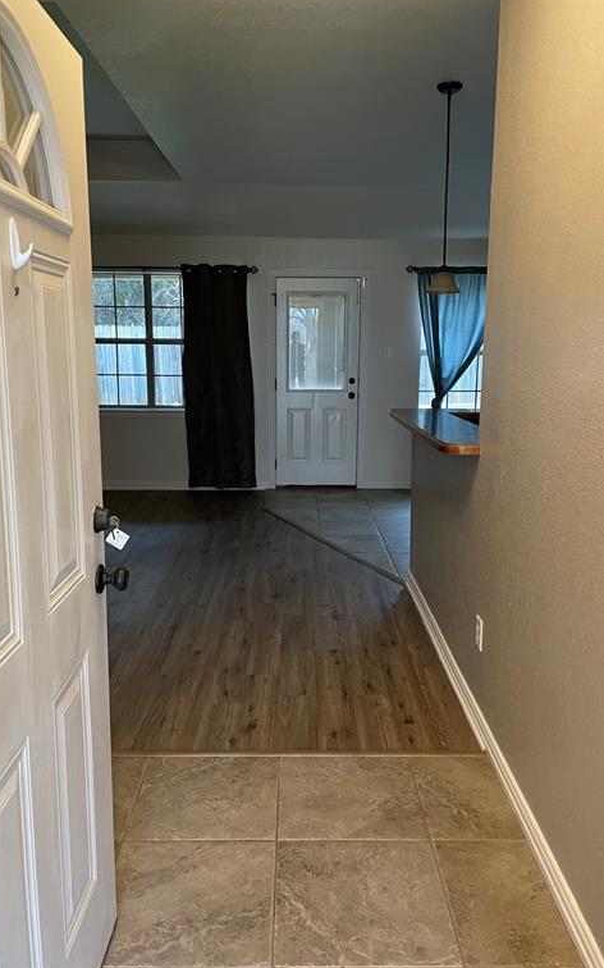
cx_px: 296
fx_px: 738
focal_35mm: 28
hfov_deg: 44.5
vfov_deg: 66.5
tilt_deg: -10.7
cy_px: 480
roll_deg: +0.1
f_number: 1.6
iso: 250
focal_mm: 4.2
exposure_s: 1/60
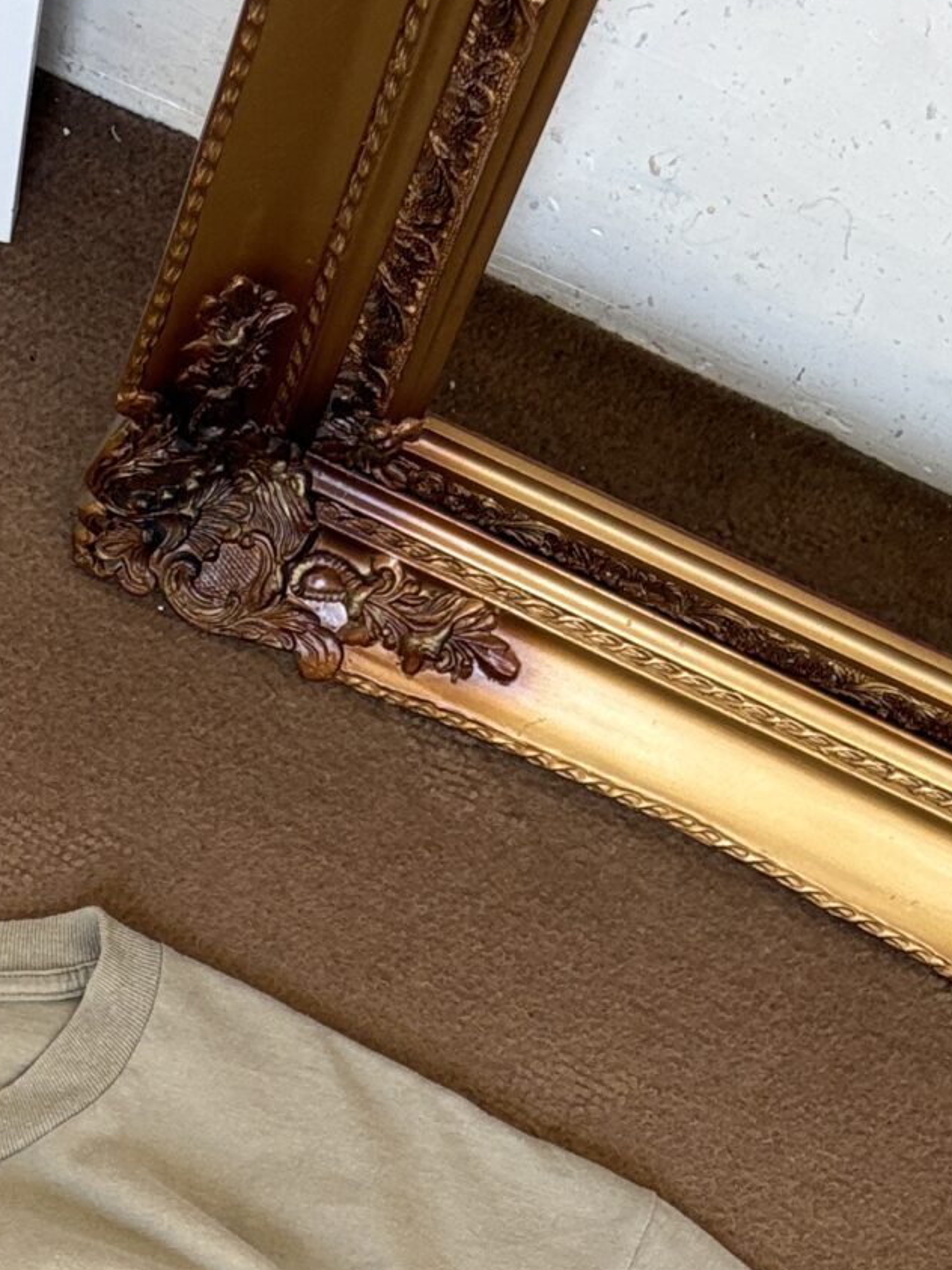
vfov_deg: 22.3
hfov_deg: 17.9
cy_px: 1617
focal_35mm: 79
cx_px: -136
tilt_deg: -83.3
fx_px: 2898
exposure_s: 1/86
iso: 125
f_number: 1.6
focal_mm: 5.96
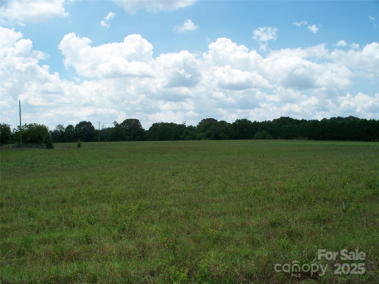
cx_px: 190
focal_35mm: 36
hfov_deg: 51.4
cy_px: 142
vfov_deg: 39.7
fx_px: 394
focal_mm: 7.54
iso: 64
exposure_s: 1/400
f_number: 5
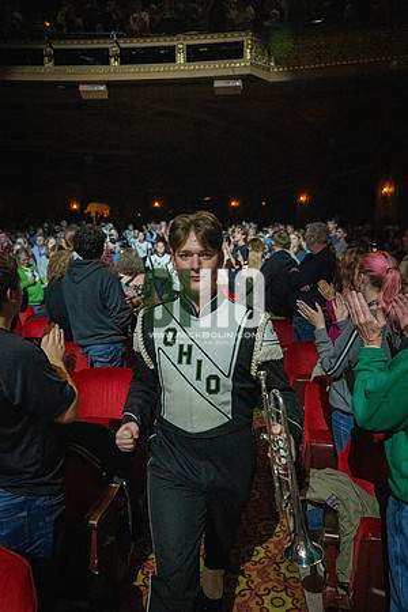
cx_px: 204
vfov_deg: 71.5
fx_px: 425
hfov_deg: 51.3
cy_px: 306
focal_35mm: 25
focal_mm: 25
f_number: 2.8
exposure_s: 1/500
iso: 12800
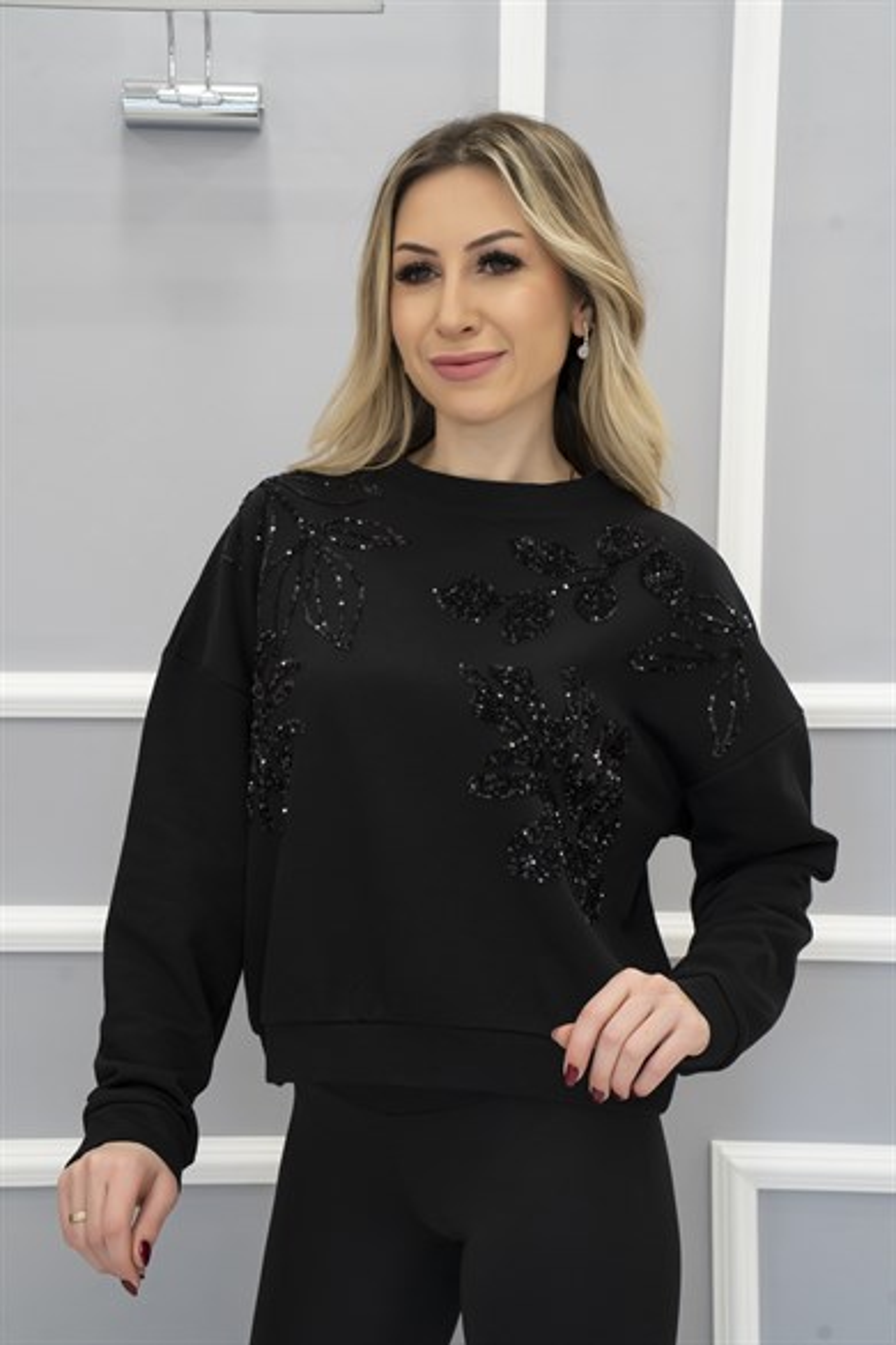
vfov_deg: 29.7
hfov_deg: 20.0
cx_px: 448
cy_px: 672
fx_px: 2538
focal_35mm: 68
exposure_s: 1/60
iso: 800
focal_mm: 68
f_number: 7.1
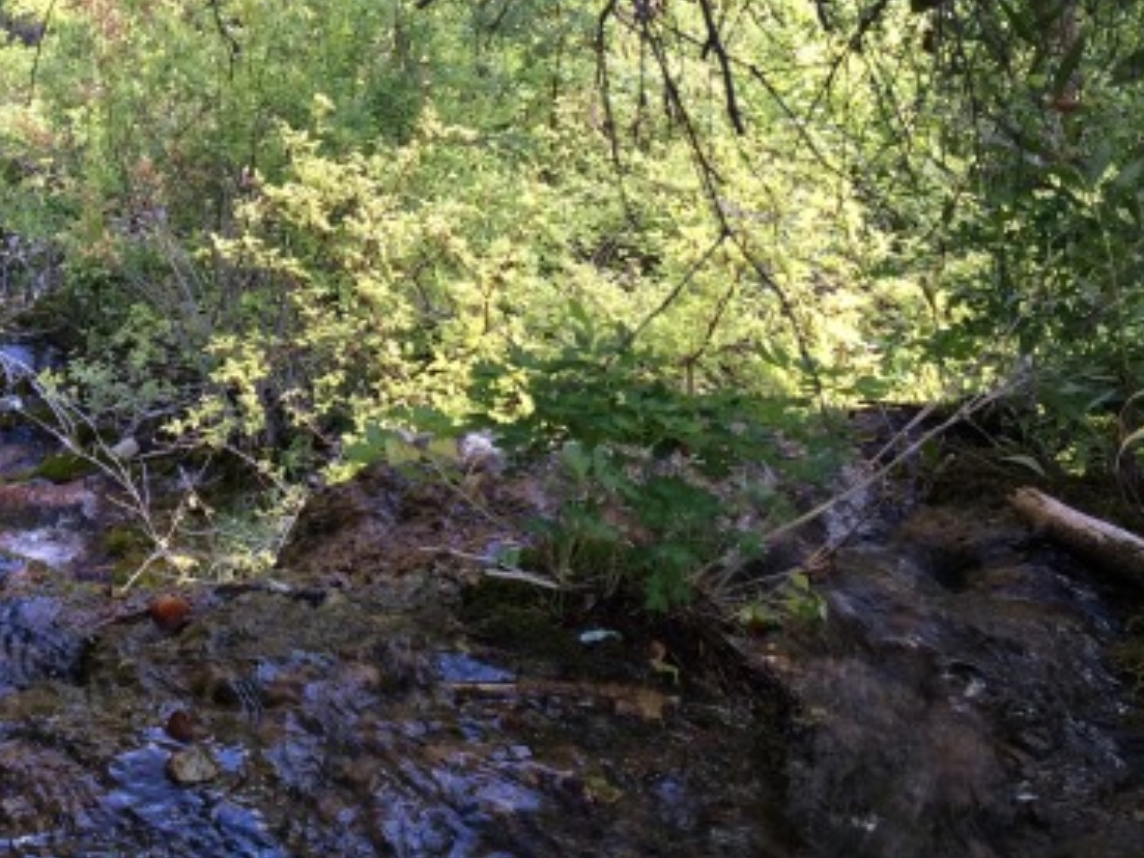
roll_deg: +2.1
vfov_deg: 22.6
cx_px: 93
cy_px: 44
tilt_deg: -26.1
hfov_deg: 29.3
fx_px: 2082
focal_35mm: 63
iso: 40
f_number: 2.2
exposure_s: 1/60
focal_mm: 4.15
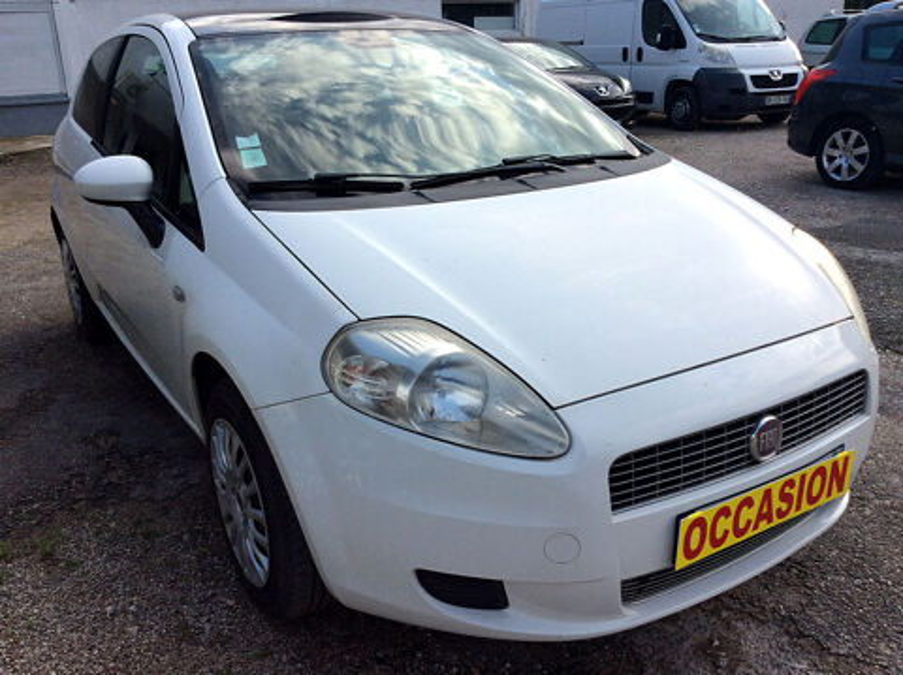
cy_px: 338
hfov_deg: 56.9
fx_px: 834
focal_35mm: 32
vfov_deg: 44.1
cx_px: 452
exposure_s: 1/706
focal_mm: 3.3
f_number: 2.4
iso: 32
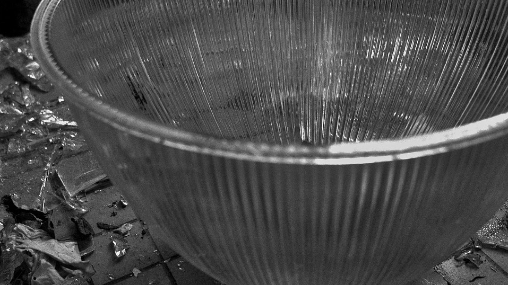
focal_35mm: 42
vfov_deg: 28.3
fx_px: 566
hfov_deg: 48.2
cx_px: 294
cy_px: 132
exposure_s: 1/160
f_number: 4
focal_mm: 16
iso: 500
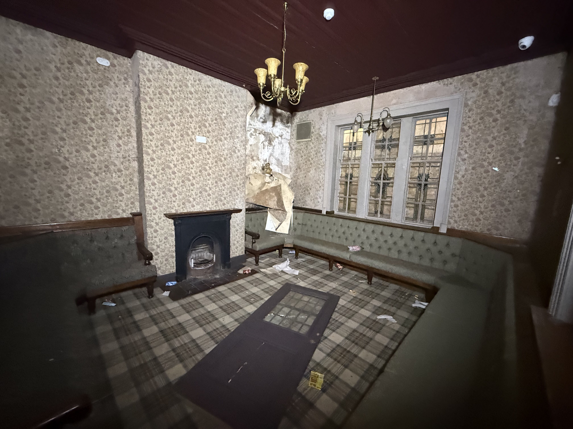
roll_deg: -2.6
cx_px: 286
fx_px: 232
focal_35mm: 14
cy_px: 214
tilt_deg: -6.8
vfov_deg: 85.7
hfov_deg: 102.1
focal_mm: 2.22
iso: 1600
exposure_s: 1/40
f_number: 2.2
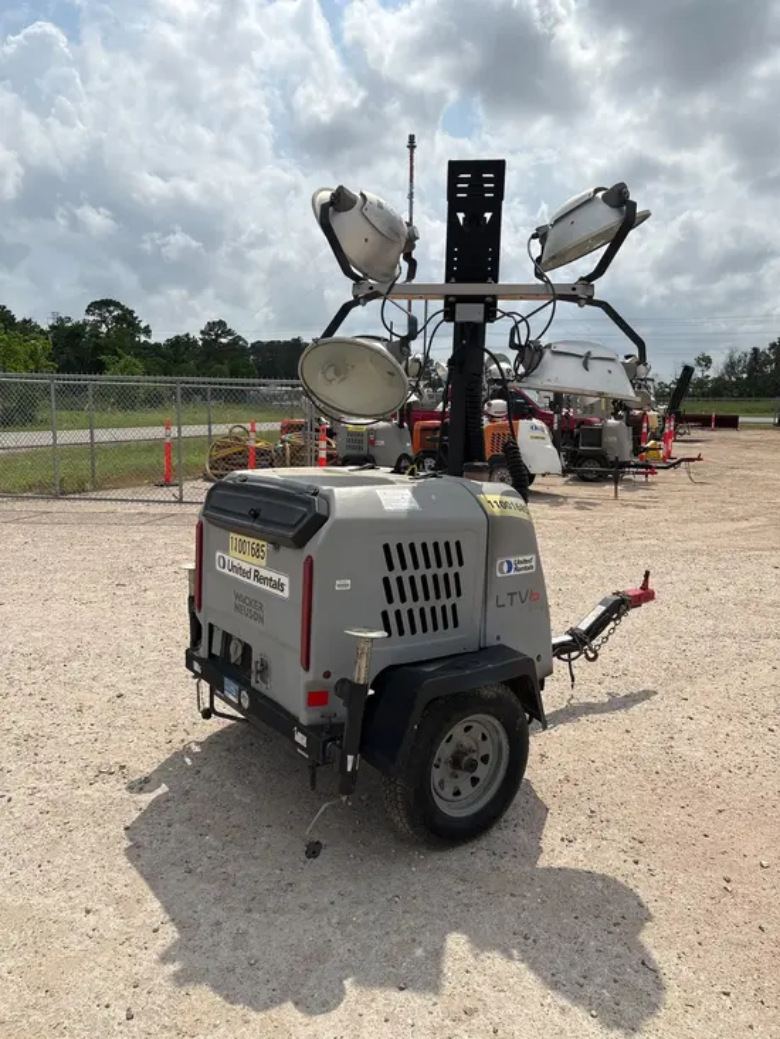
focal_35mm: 26
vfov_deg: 67.3
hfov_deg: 53.1
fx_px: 781
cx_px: 390
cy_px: 520
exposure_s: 1/7692
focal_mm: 5.96
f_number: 1.6
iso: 50
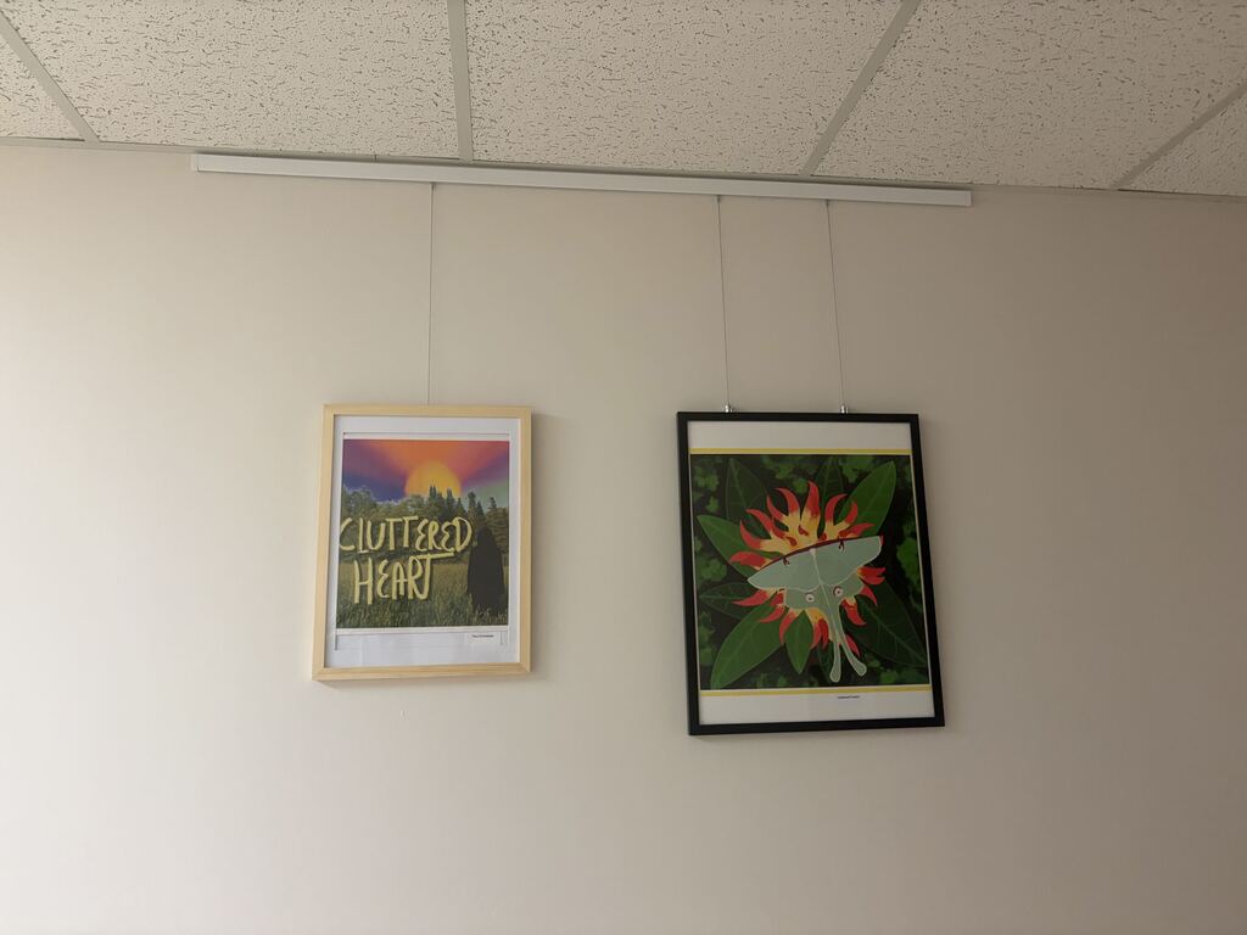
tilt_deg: +13.2
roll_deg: +2.4
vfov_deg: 53.1
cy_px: 468
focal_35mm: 26
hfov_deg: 67.3
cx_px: 624
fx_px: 937
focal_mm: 5.96
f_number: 1.6
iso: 320
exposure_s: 1/60
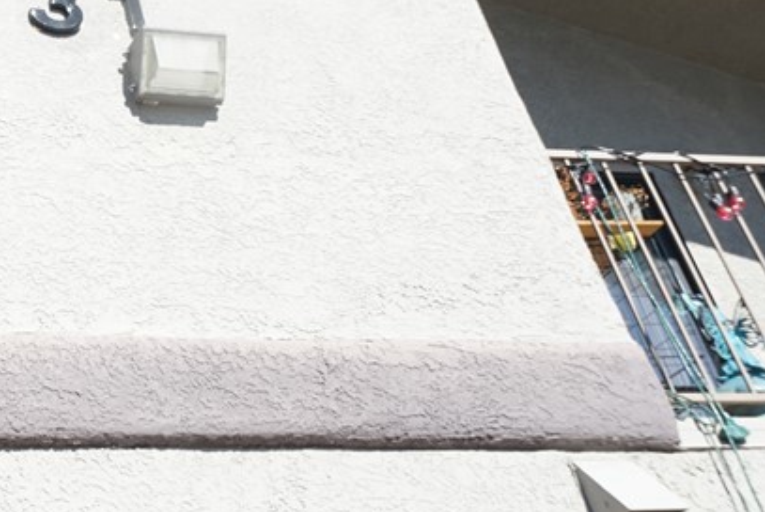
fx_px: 1361
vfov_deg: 21.1
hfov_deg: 28.6
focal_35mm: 64
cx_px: -68
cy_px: 120
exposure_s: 1/125
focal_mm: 24
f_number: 10
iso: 160
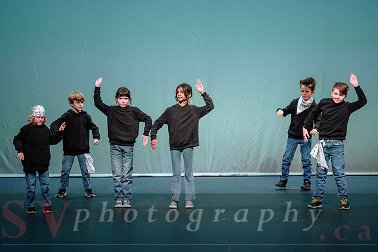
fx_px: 1764
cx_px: 195
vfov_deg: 8.2
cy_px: 126
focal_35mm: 168
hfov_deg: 12.2
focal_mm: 160
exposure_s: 1/500
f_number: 2.8
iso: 1600
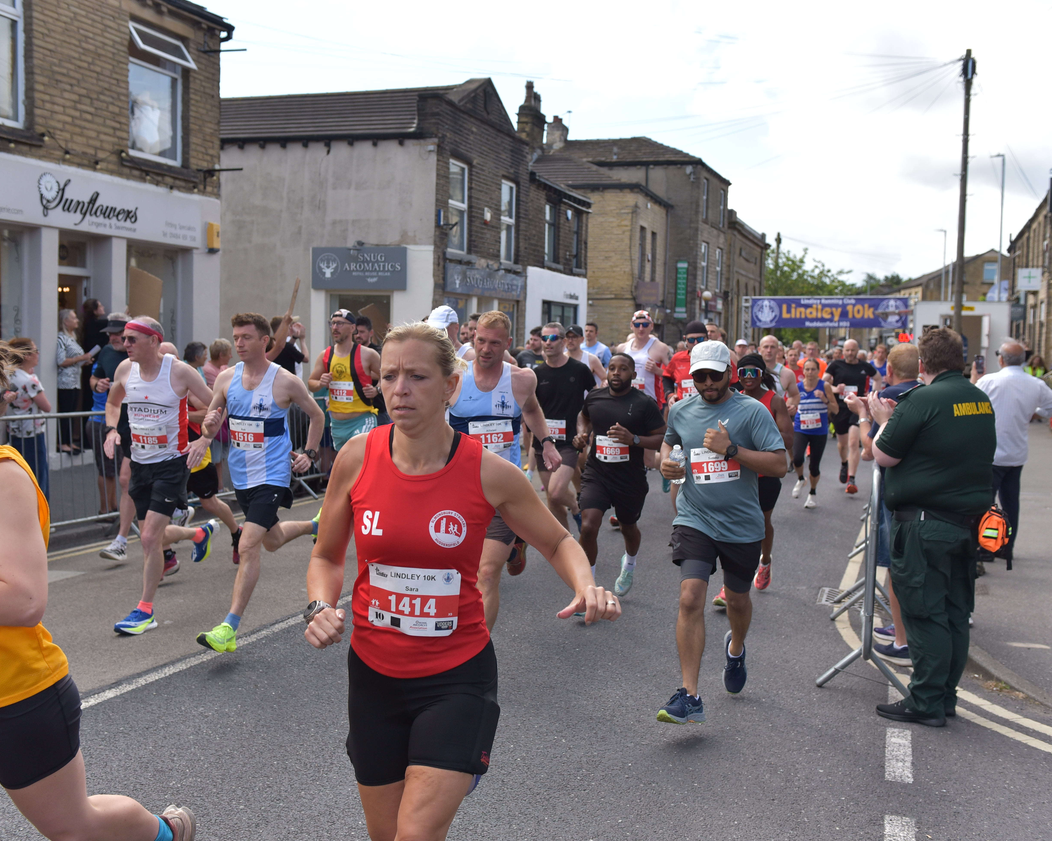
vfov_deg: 40.1
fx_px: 1152
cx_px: 511
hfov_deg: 49.1
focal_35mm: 37
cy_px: 415
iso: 640
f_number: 4.5
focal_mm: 32
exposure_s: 1/2500
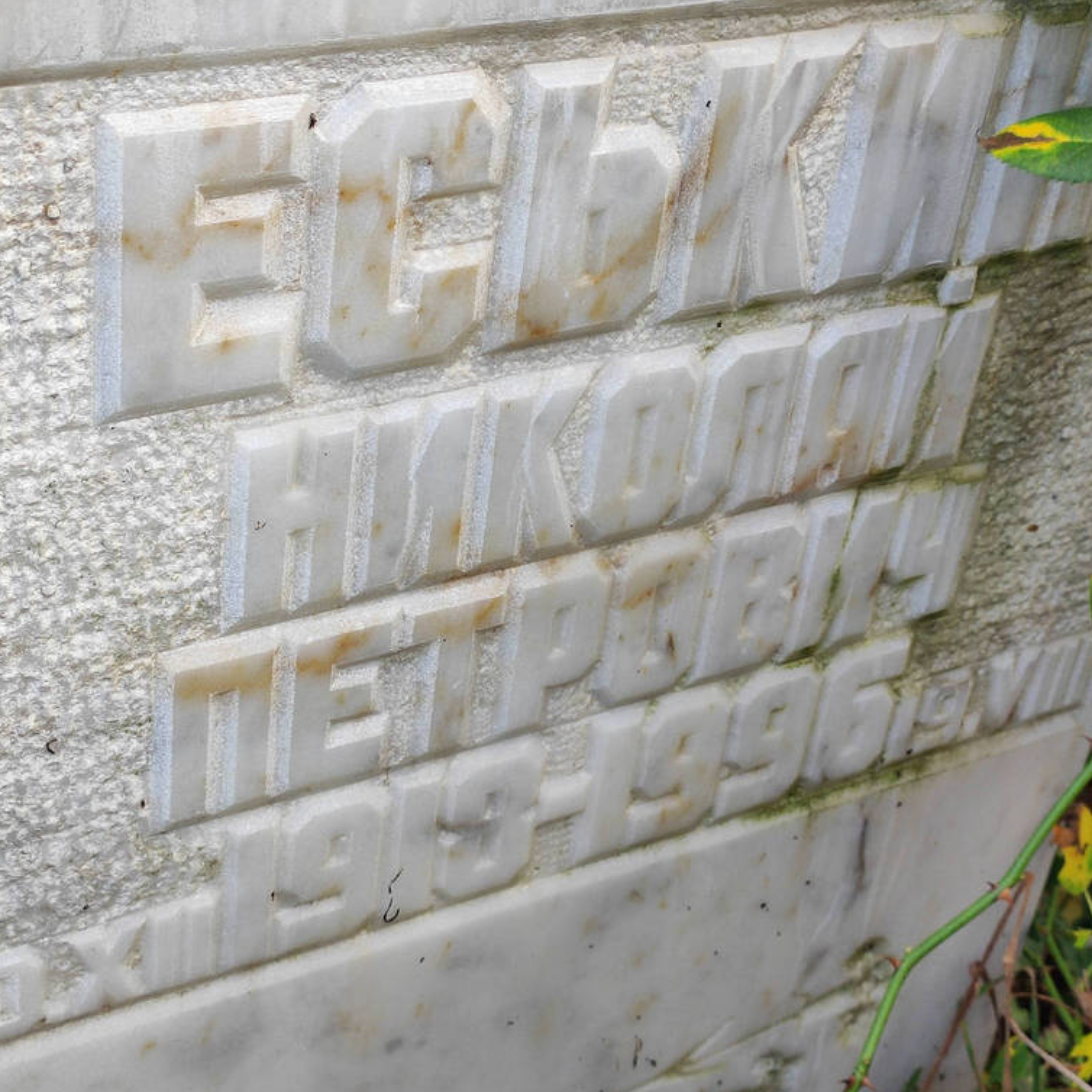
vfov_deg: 54.0
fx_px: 1071
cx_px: 505
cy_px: 540
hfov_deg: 54.0
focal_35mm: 30
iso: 124
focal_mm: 4.7
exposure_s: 1/100
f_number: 1.79
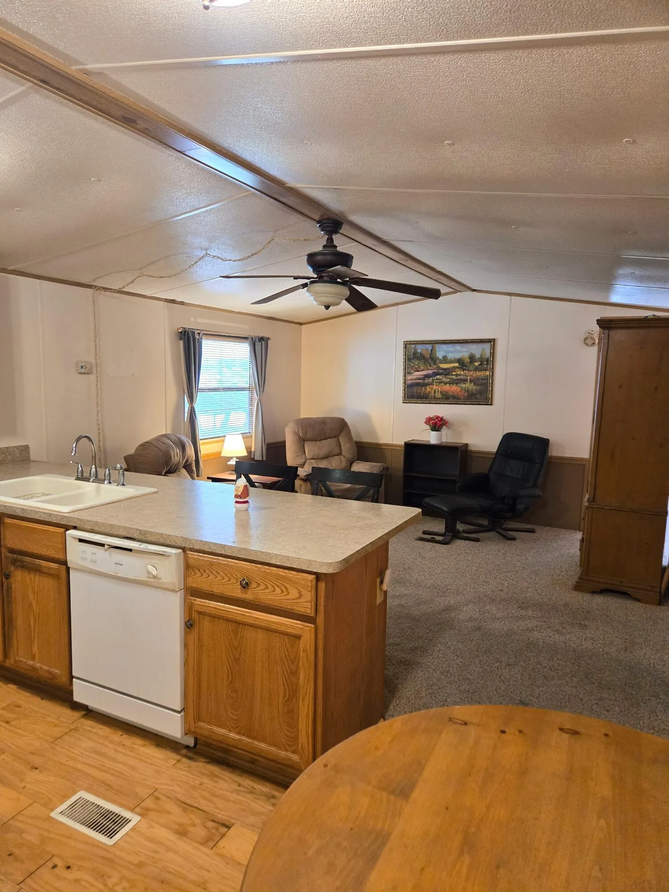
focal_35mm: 23
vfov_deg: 73.9
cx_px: 334
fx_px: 593
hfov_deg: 58.9
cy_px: 446
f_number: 1.8
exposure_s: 1/120
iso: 500
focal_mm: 5.4
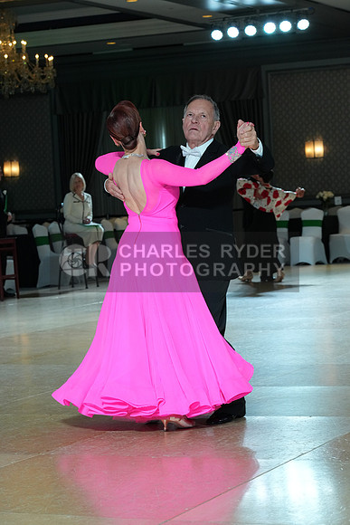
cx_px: 175
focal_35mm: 105
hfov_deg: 13.0
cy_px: 262
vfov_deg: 19.5
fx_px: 1530
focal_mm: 105
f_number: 8
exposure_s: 1/250
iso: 2500
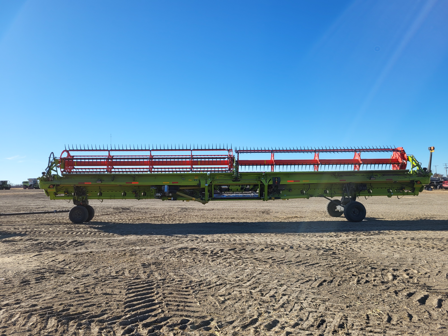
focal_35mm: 26
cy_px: 168
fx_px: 336
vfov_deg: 53.1
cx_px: 224
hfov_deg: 67.3
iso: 40
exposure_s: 1/2265
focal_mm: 5.4
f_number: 1.8
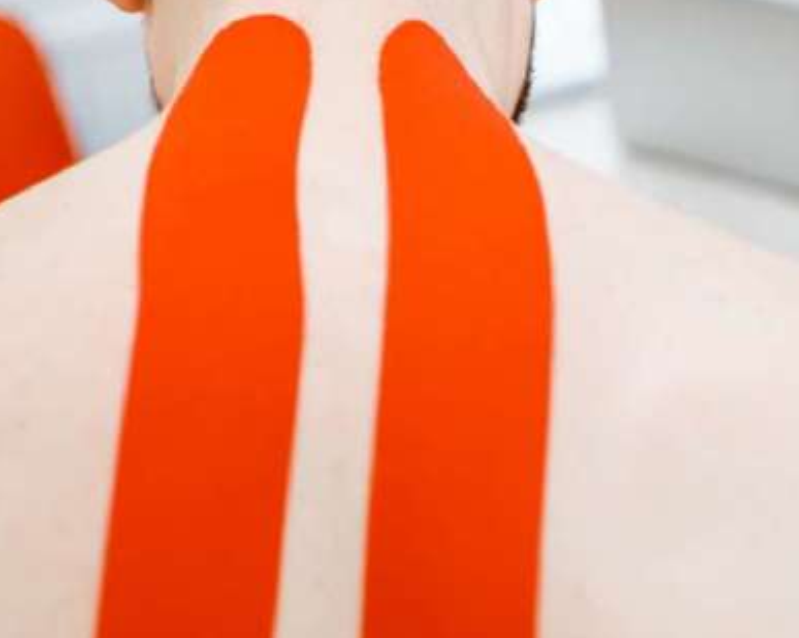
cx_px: 454
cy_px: 230
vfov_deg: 17.6
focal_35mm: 87
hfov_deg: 22.0
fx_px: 2056
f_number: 2.2
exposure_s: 1/160
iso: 250
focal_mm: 35
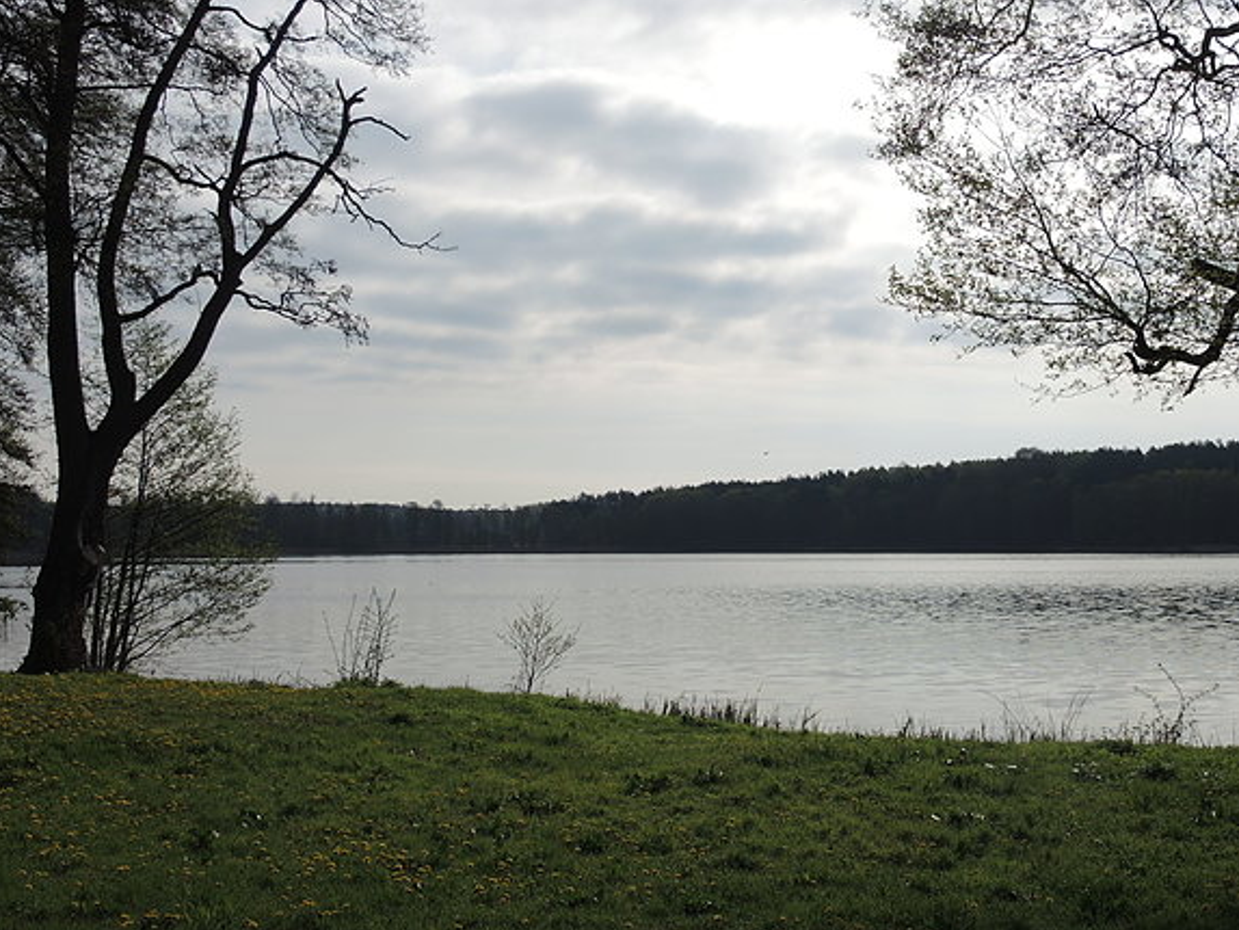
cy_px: 436
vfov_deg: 32.9
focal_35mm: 44
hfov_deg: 41.7
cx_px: 930
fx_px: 1575
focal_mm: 6
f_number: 4
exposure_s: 1/1250
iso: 80
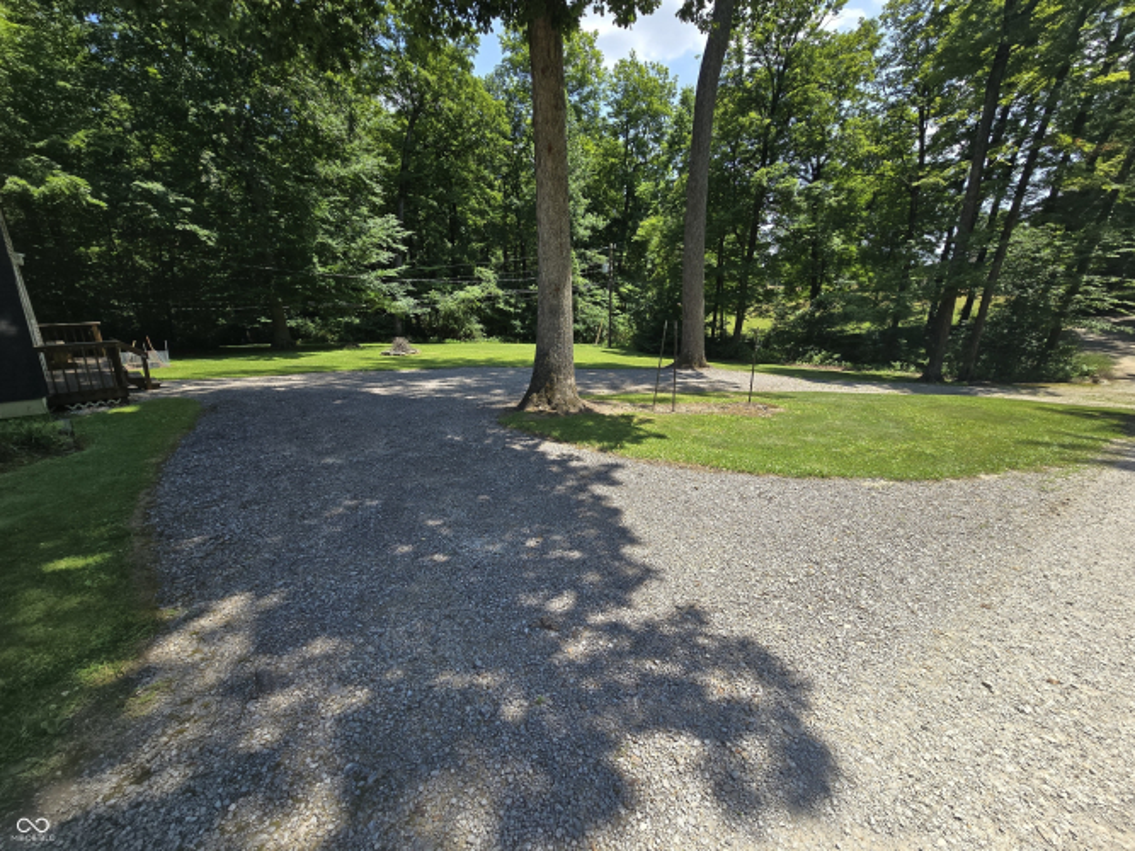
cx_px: 568
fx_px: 426
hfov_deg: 106.2
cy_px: 426
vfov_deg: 89.9
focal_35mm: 13
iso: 50
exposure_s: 1/1163
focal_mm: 2.2
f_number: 2.2
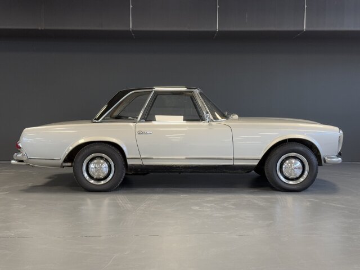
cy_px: 135
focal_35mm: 48
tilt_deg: -2.4
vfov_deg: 30.3
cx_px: 180
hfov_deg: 39.7
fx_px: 499
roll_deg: +0.3
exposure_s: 1/50
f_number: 1.78
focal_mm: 6.76
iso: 160
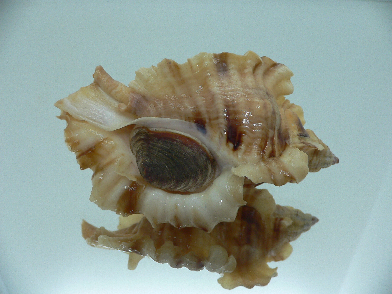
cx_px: 196
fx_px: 396
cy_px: 147
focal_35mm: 35
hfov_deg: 52.6
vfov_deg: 40.7
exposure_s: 1/60
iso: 100
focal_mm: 4.6
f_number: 2.8
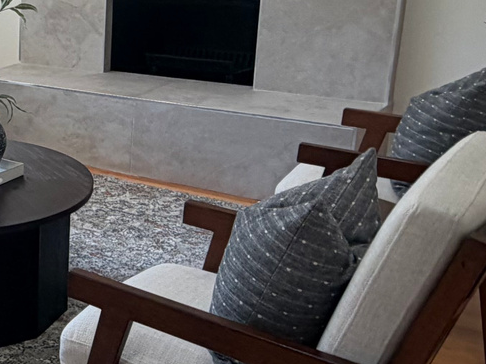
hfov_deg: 27.9
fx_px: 828
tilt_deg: -16.5
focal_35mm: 59
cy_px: 135
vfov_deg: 24.7
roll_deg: +1.0
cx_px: -123
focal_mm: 2.22
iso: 80
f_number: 2.2
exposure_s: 1/120
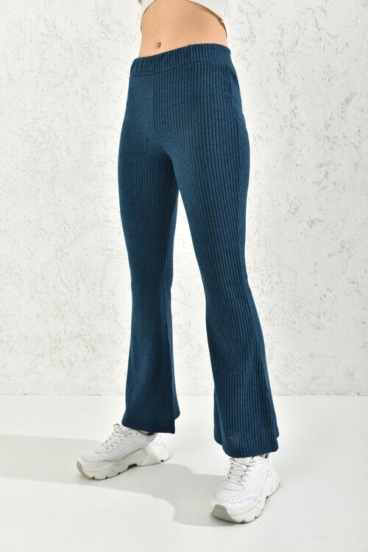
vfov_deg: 54.4
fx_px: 537
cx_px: 184
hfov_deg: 37.9
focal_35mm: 35
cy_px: 276
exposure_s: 1/160
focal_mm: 35
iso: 100
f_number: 7.1
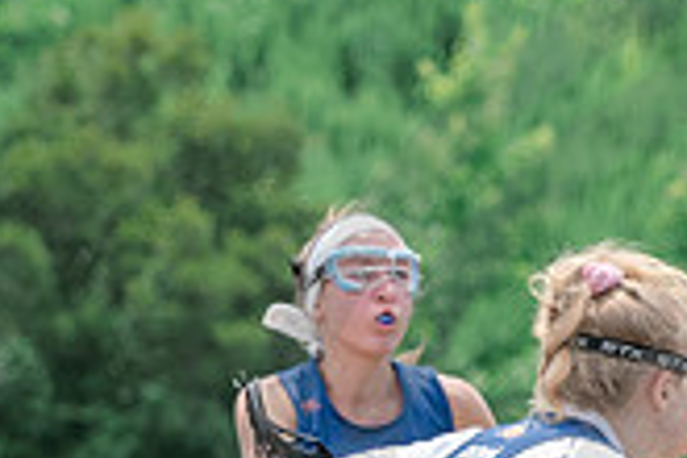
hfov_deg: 2.0
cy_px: 912
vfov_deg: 1.3
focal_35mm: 1051
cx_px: 691
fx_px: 20055
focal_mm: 135
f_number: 4.5
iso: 250
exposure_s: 1/1250
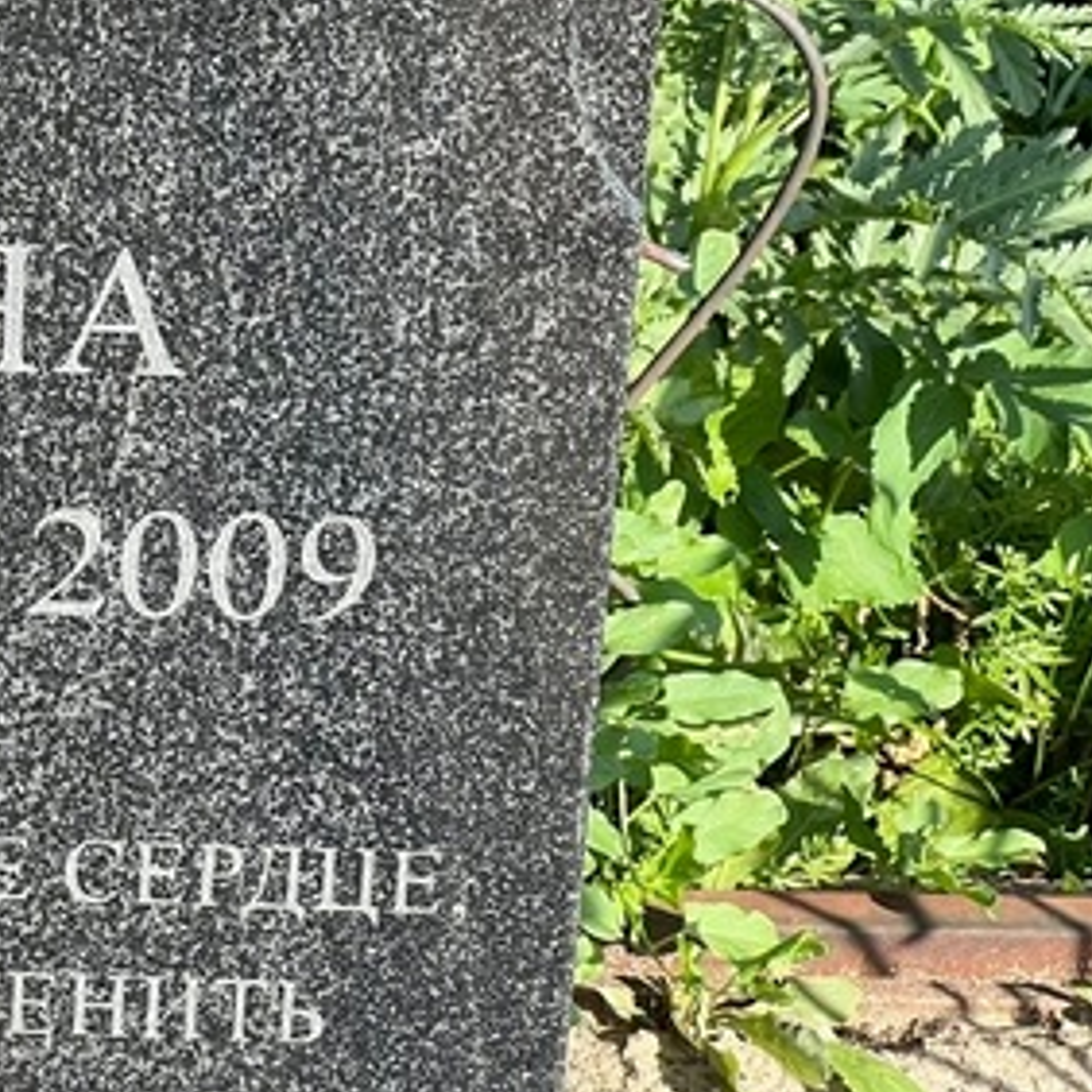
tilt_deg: -28.0
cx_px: -298
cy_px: -39
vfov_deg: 9.0
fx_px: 6888
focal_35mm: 193
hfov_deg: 8.9
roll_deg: -1.2
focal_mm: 9
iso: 32
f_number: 2.8
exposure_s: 1/219
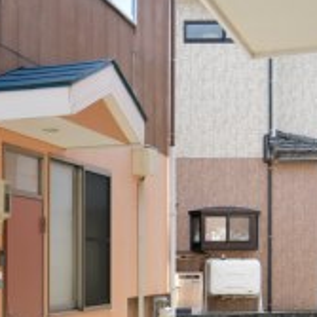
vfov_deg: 20.3
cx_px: -36
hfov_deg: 19.7
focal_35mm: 84
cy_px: 278
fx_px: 870
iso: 320
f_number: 6.3
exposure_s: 1/320
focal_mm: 22
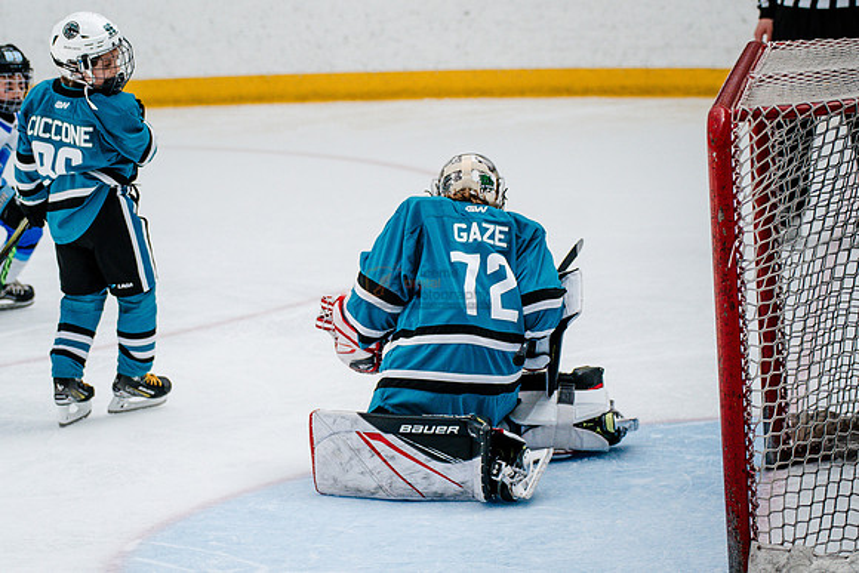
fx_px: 3897
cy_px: 255
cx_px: 336
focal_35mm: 163
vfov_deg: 8.4
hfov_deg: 12.6
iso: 1250
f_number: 3.5
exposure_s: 1/2500
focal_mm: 120
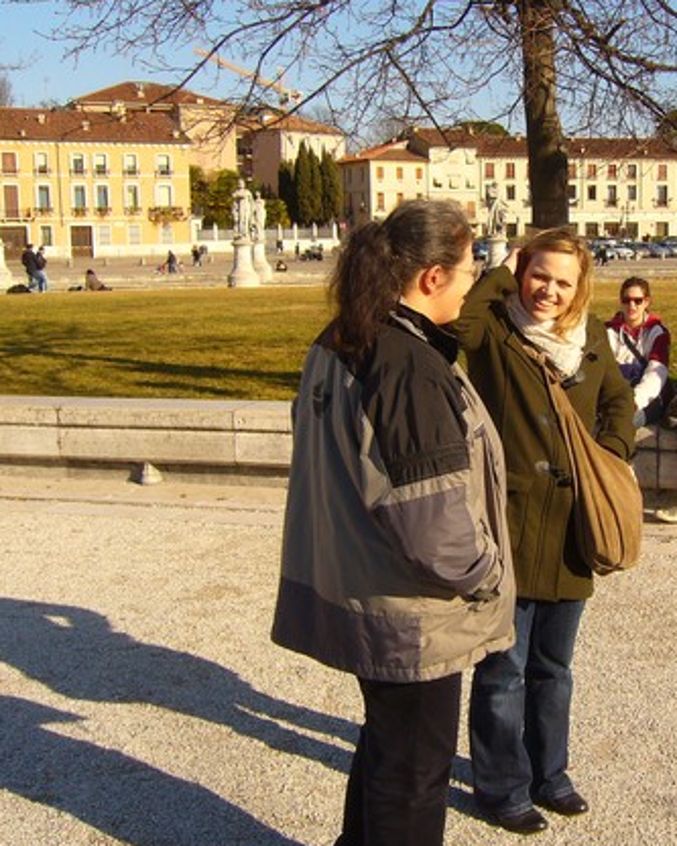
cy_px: 425
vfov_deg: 40.3
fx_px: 1152
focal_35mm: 46
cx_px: 518
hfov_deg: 32.1
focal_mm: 5.8
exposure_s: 1/320
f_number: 5.6
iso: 80
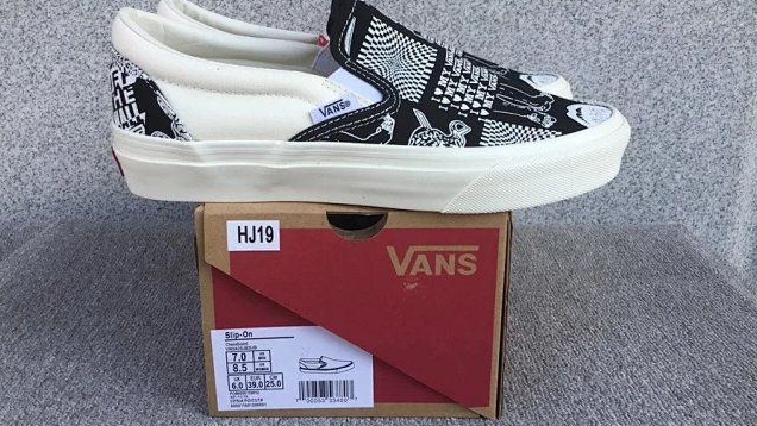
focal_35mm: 34
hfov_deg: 58.0
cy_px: 184
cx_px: 378
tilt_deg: -14.3
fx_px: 683
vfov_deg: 34.6
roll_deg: -0.4
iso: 25
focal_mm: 3.3
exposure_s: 1/341
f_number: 2.4
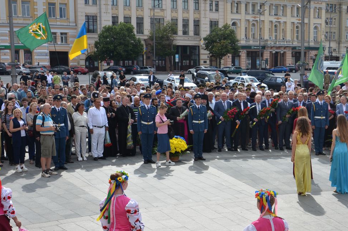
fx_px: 627
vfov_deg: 20.8
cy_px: 150
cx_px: 245
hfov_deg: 30.7
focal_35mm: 65
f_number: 11
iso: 250
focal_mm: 30
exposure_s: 1/400
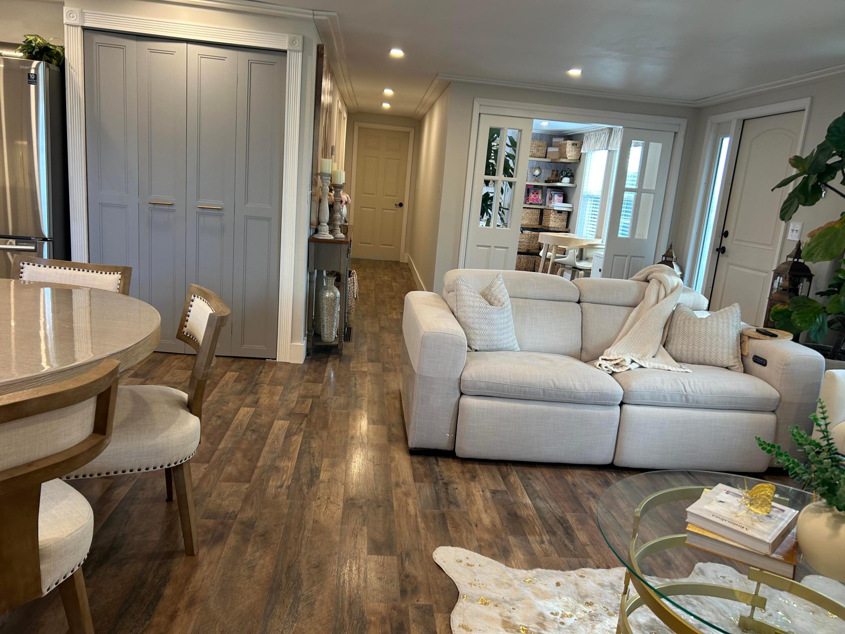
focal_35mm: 26
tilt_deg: -12.0
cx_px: 422
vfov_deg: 53.1
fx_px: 635
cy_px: 317
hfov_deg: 67.3
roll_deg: -4.8
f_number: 1.5
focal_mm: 5.7
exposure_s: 1/60
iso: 64
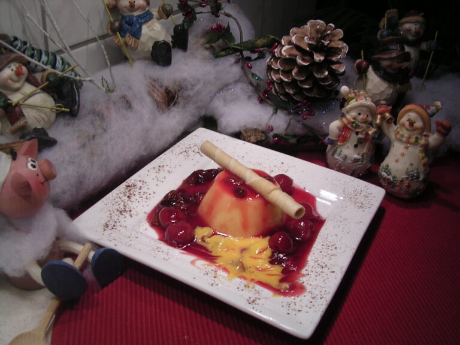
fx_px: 505
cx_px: 230
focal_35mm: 38
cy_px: 172
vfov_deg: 37.7
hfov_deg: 49.0
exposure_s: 1/67.8
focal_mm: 5.8
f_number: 2.8
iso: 100
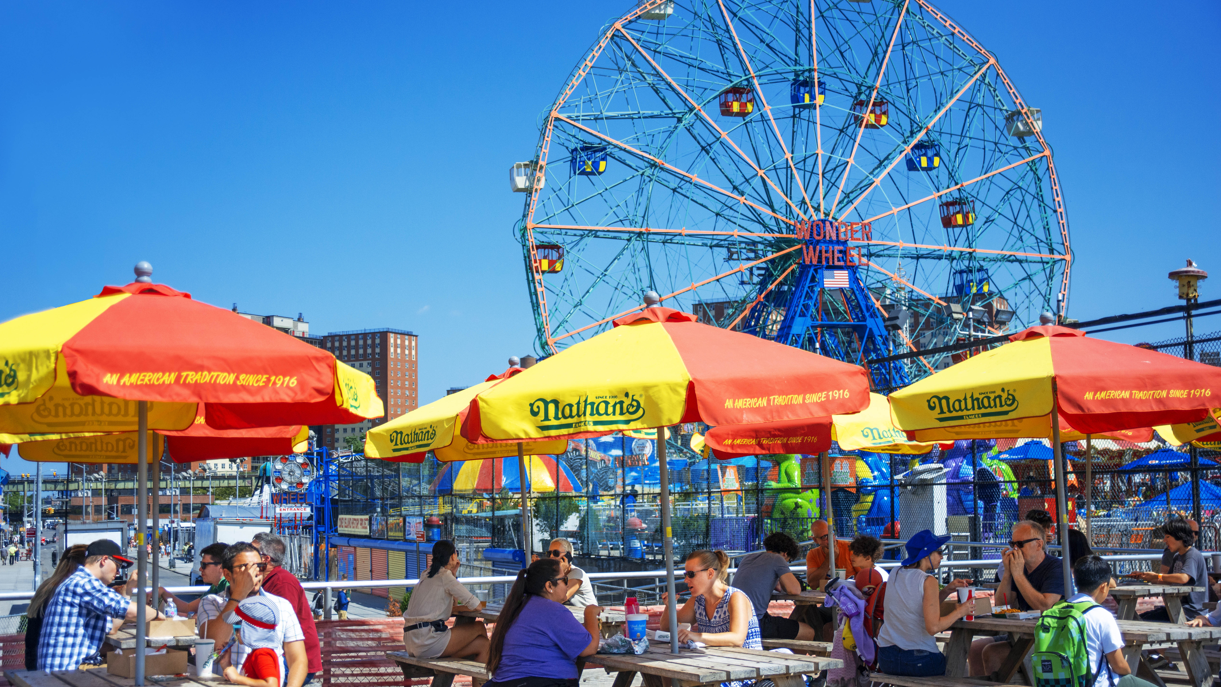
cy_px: 334
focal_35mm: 49
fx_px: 1586
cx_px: 602
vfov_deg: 24.4
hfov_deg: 42.1
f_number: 4.5
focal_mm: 46
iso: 640
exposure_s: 1/8000
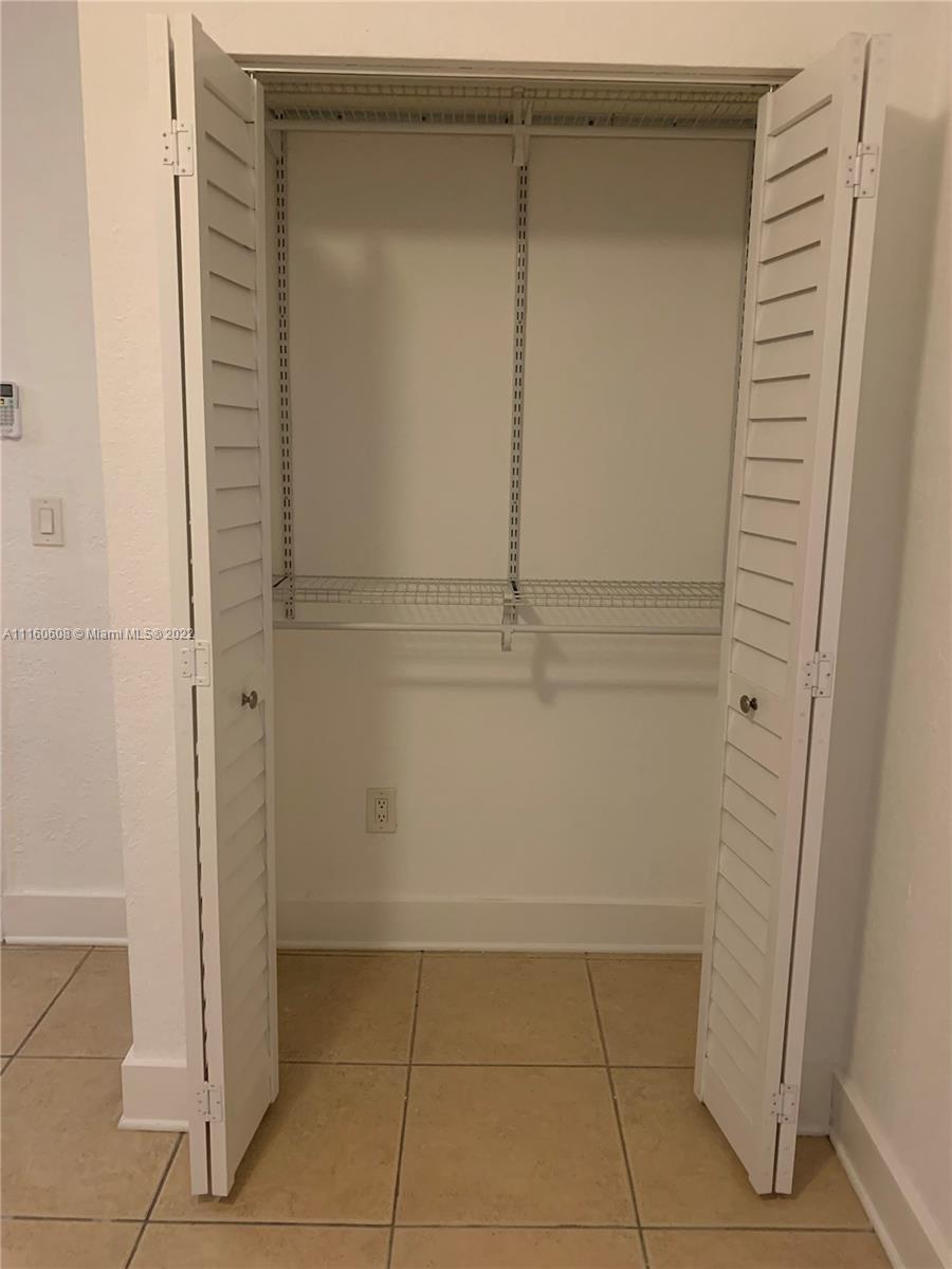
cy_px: 634
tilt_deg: -10.5
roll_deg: -1.1
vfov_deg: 67.3
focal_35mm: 26
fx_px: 953
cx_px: 476
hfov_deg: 53.1
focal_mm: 4.25
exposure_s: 1/40
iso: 400
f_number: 1.8
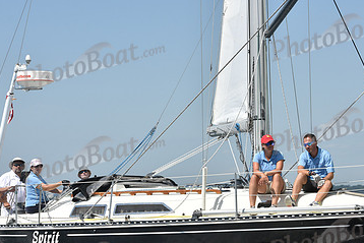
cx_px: 219
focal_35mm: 149
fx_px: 1507
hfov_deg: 13.8
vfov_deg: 9.2
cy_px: 196
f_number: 7.1
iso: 250
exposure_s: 1/1250
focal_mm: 92
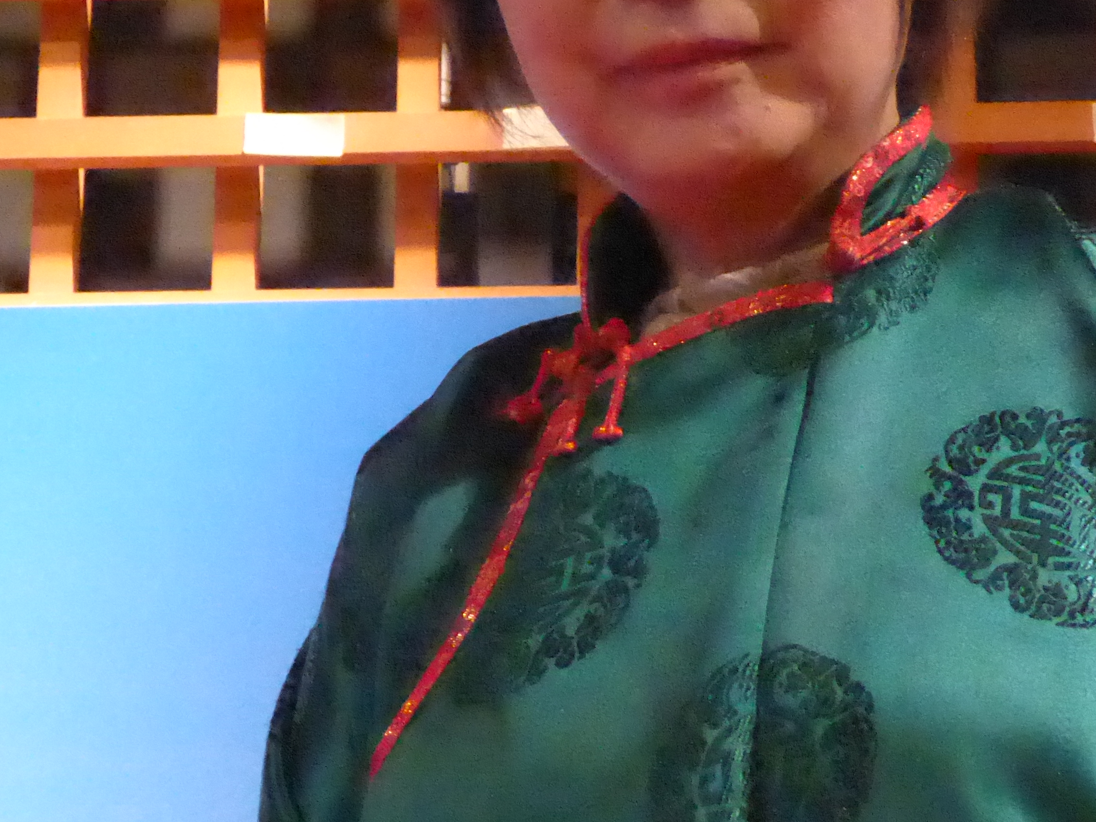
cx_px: 792
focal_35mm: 124
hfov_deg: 15.8
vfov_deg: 11.9
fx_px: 3926
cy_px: 215
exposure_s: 1/30
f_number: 4.1
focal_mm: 9.6
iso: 3200
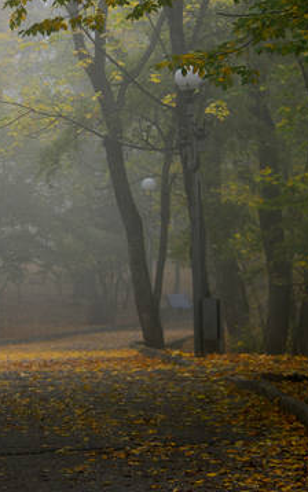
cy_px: 183
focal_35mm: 169
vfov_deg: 12.4
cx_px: 7
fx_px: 2268
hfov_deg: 7.7
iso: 100
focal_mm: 55
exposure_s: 1/10
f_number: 4.5
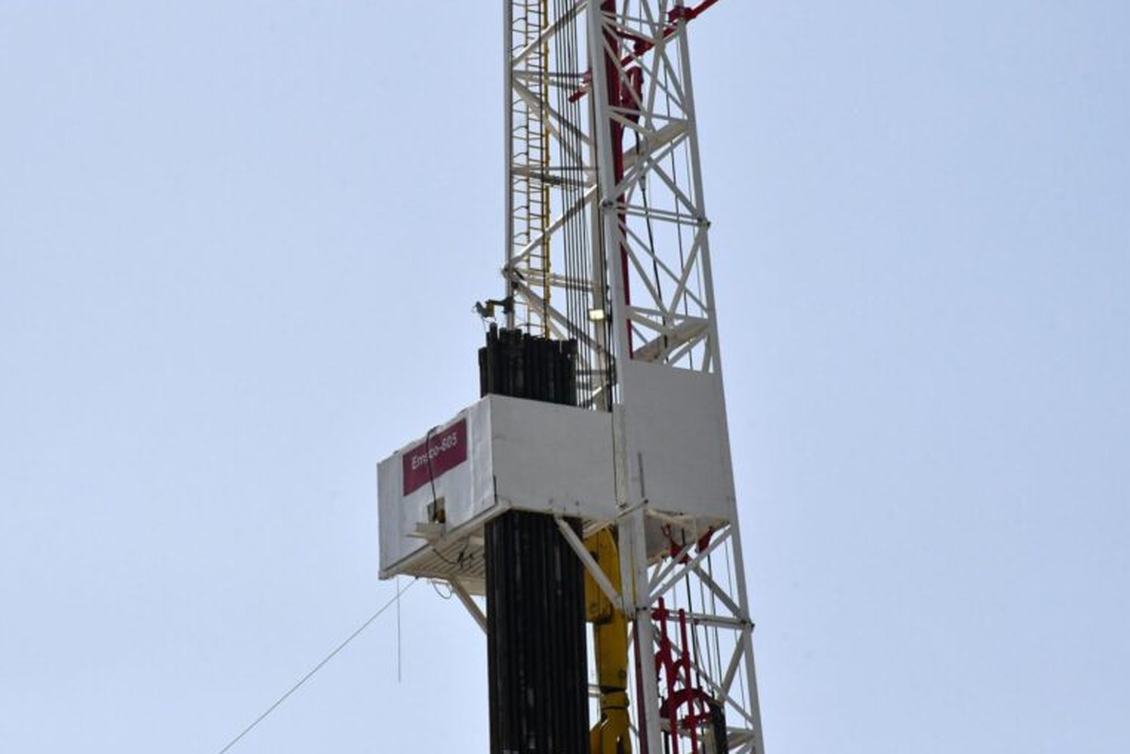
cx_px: 566
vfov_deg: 9.1
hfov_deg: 13.6
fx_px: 4740
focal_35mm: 151
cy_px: 378
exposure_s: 1/5000
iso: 2500
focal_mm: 100
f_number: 18
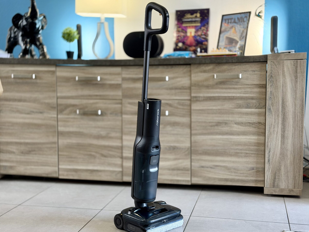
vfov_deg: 28.6
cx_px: 152
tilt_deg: -5.1
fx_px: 455
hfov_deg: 37.5
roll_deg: -0.2
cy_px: 121
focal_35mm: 51
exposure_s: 1/59
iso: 250
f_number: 1.78
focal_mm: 6.76
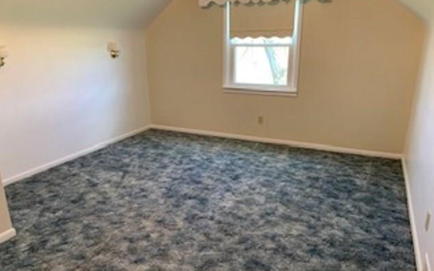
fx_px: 331
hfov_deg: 66.5
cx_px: 218
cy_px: 149
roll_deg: +0.3
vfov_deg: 44.5
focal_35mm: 28
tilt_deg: -18.2
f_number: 1.8
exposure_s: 1/60
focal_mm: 4.25
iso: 160
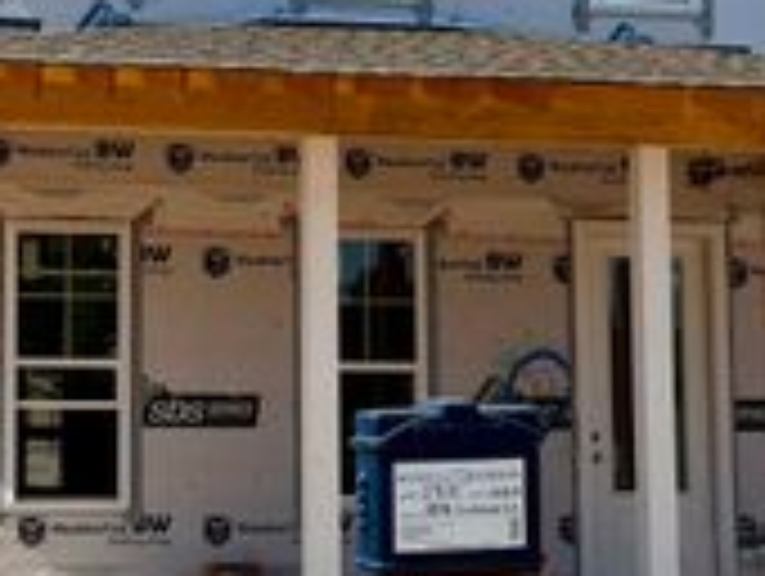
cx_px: 256
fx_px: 2147
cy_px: 20
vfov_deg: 15.1
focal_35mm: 97
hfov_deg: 20.1
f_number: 1.78
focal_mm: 6.76
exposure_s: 1/6329
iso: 80
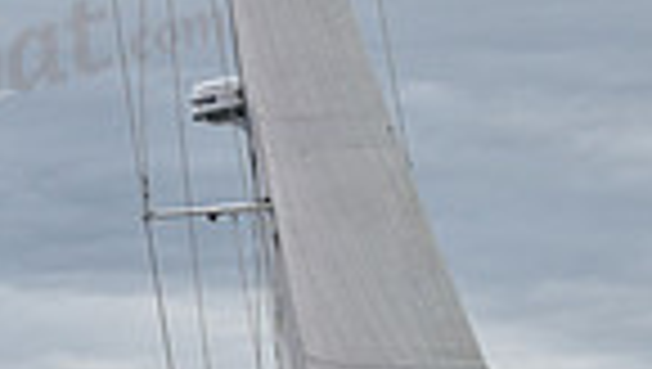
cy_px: 673
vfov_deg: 4.1
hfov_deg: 7.3
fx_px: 5072
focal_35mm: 293
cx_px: 463
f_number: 9
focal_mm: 70
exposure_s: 1/1000
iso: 320
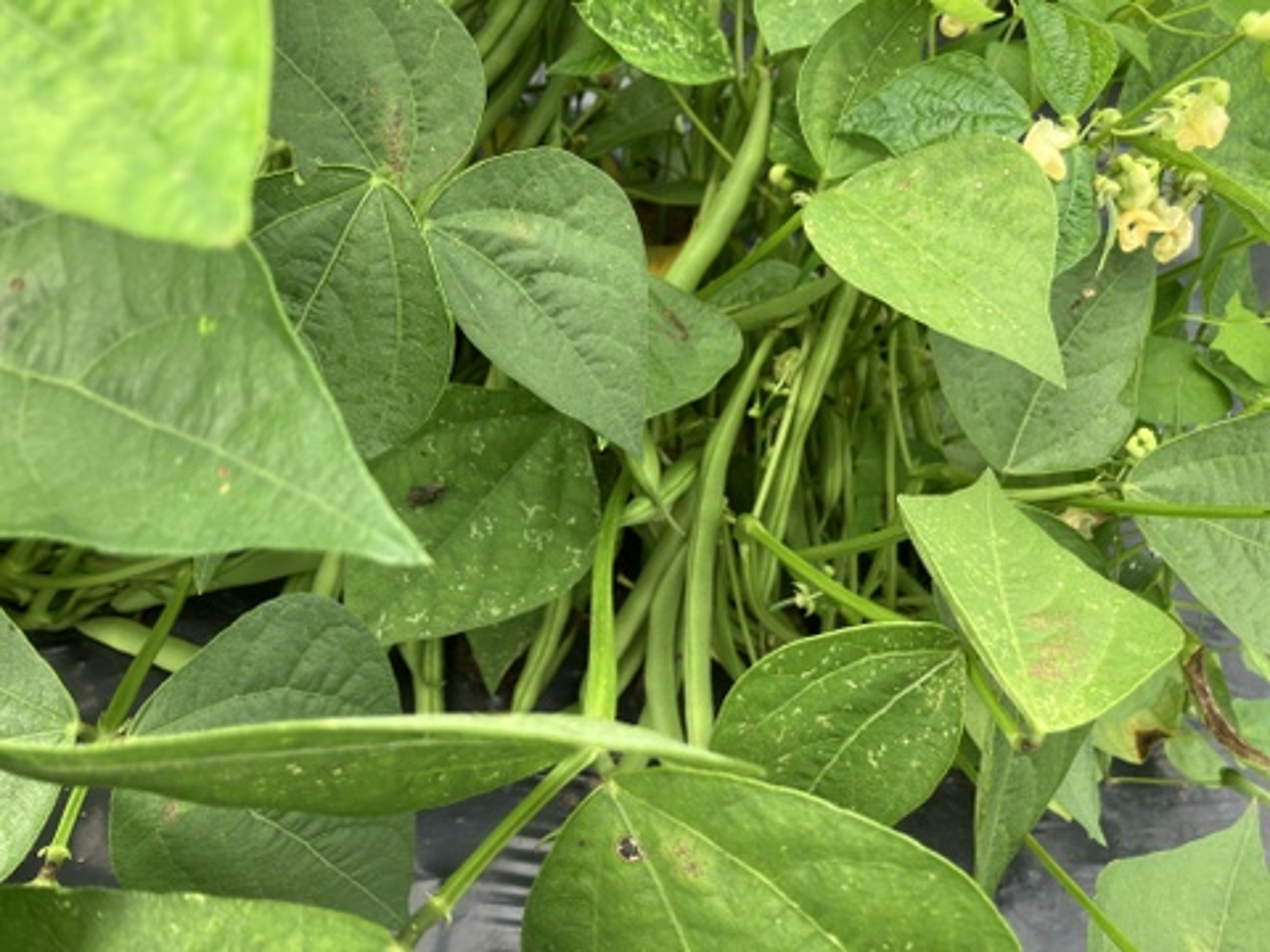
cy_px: 476
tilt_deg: -54.5
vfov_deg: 49.7
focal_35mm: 28
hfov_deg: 63.4
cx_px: 635
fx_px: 1027
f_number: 1.8
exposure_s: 1/209
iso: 25
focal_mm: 3.99
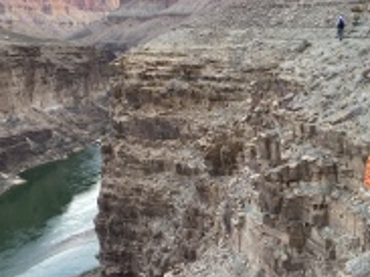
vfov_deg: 28.0
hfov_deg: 34.6
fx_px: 555
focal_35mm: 52
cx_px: 338
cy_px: 152
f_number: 1.8
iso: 32
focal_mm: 4.25
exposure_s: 1/122
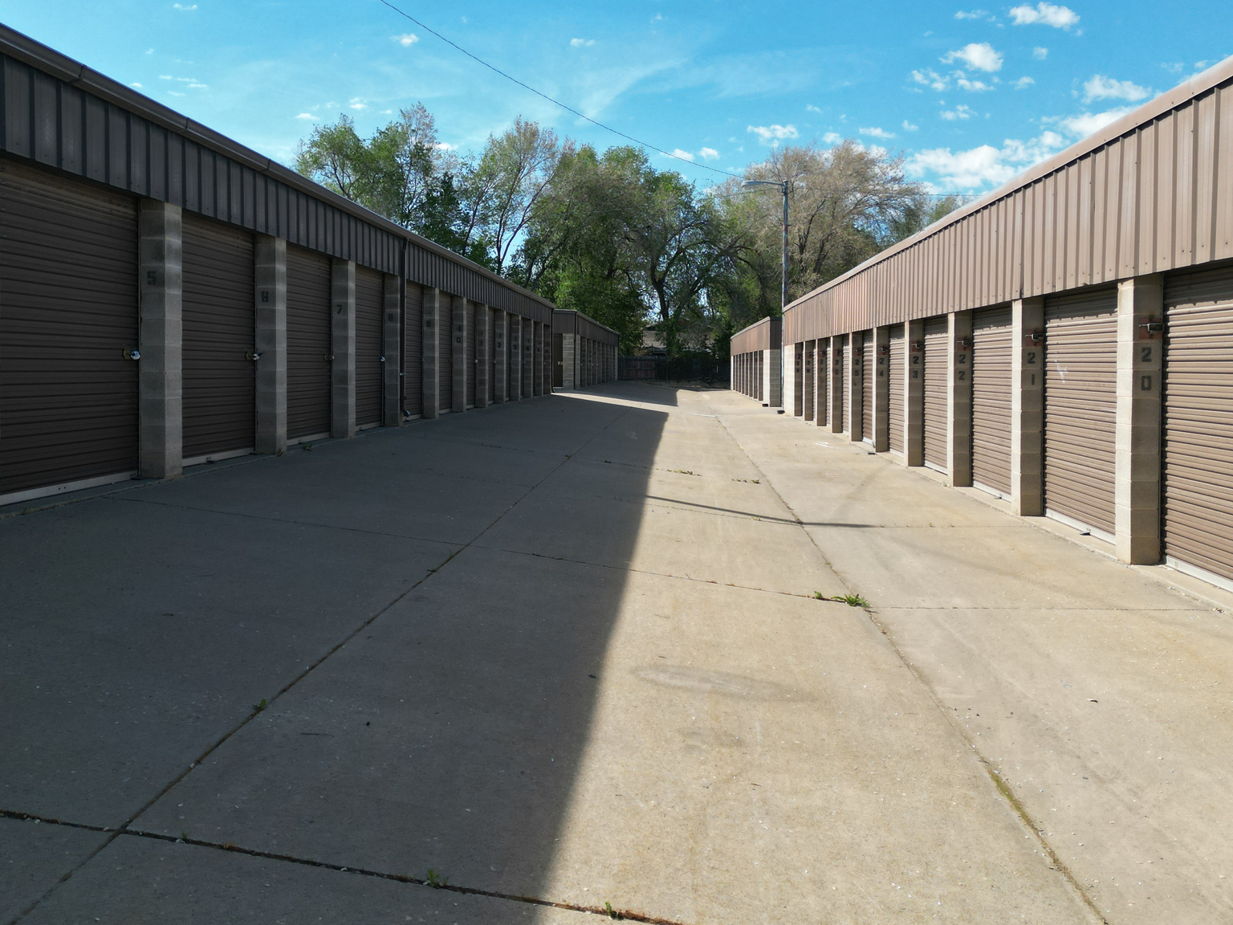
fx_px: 1140
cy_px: 386
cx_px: 582
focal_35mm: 32
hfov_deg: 56.8
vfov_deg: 44.0
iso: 110
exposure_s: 1/2500
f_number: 1.7
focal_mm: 6.72
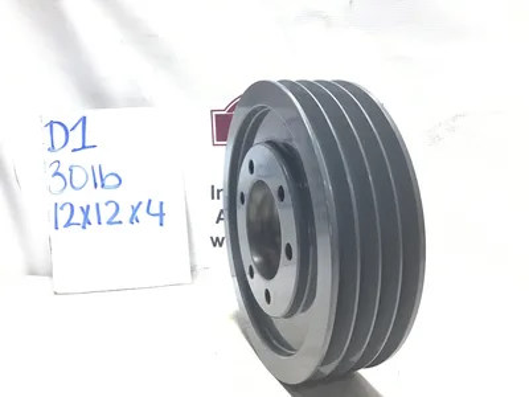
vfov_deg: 45.4
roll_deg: +0.6
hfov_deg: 58.4
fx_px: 474
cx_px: 264
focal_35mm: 31
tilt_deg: -8.8
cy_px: 198
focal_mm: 3.3
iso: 25
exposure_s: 1/30
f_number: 2.4
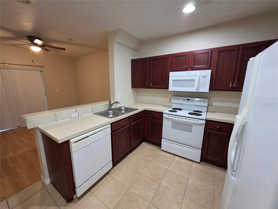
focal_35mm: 13
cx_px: 139
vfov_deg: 89.9
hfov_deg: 106.2
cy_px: 104
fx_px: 104
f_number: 1.9
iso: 500
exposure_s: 1/60
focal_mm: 2.2
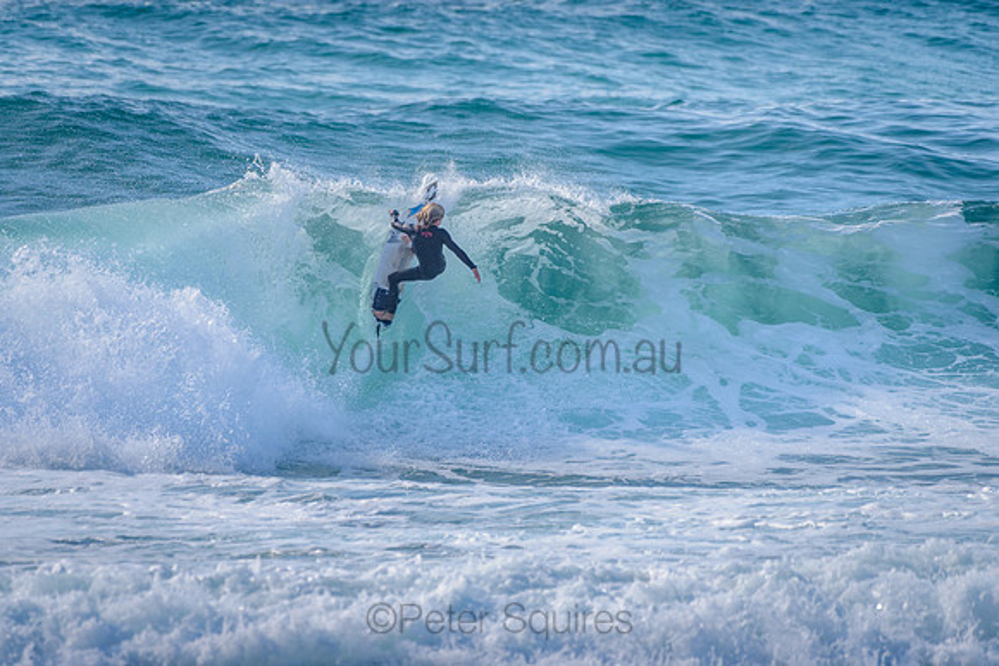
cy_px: 258
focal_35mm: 613
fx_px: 17018
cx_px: 386
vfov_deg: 2.2
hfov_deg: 3.4
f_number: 5.6
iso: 280
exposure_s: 1/2000
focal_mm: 500
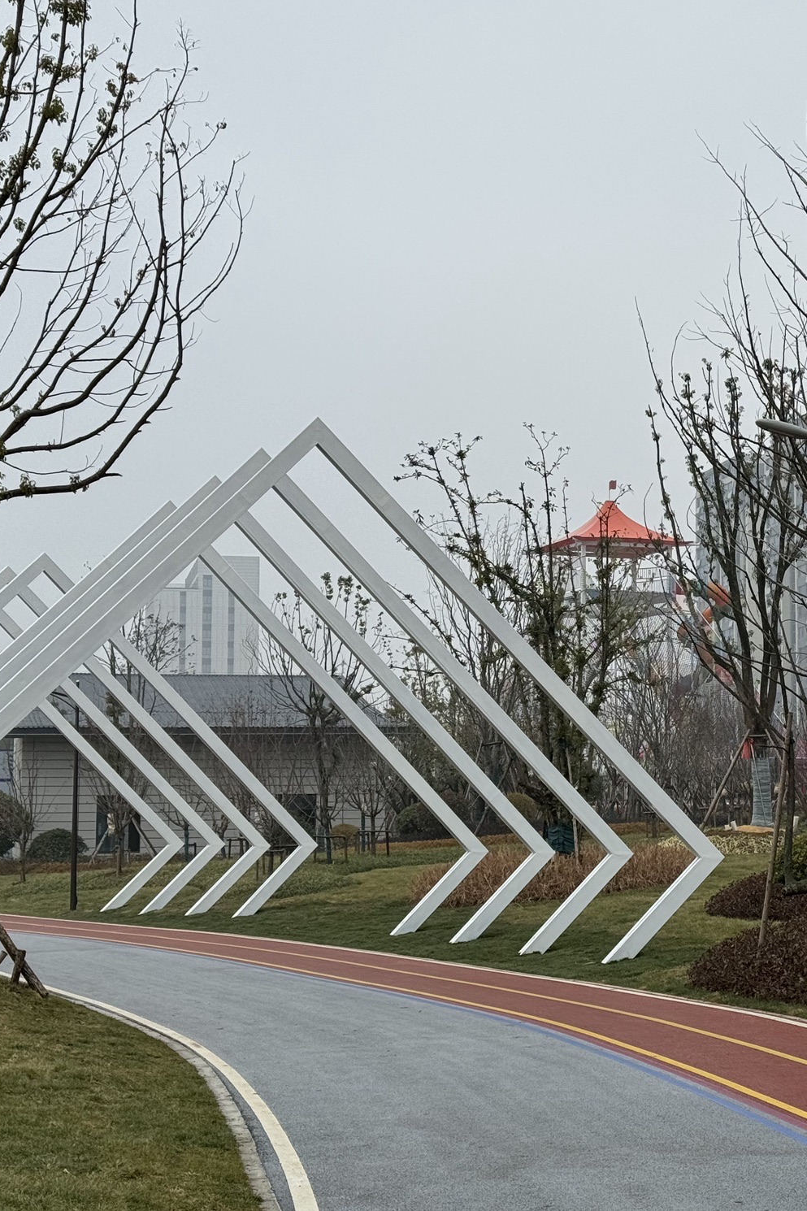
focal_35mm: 67
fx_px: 2253
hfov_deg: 20.0
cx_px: 670
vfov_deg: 30.1
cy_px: 602
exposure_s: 1/2959
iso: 64
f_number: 1.78
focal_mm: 6.86
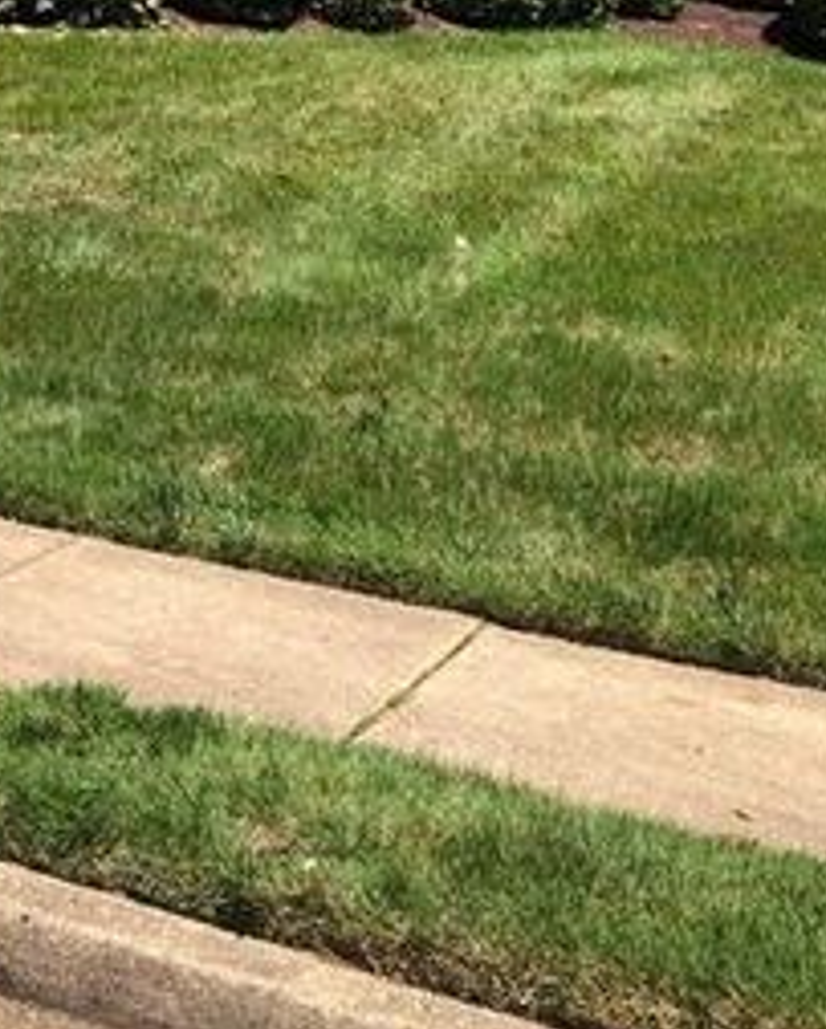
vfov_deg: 24.7
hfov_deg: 21.3
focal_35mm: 72
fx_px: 2196
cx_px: 305
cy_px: -79
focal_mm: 3.99
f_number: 1.8
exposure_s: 1/1279
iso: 20
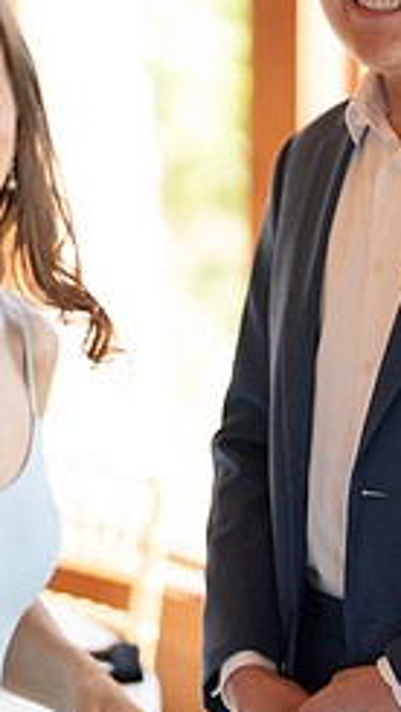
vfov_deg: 17.2
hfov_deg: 9.8
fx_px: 2342
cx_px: 282
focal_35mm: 124
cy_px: 179
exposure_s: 1/1600
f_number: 1.3
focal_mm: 50
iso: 400
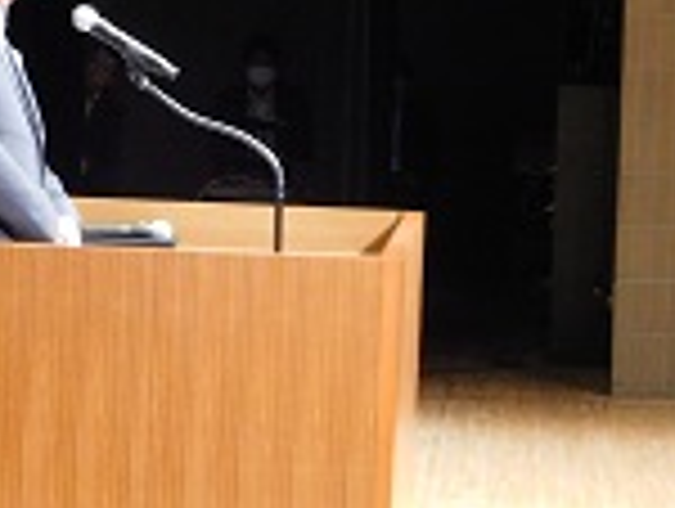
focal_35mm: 216
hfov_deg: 9.1
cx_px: 180
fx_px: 4219
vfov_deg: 6.9
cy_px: 189
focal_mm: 16.1
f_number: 4.7
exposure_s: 1/13
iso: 800
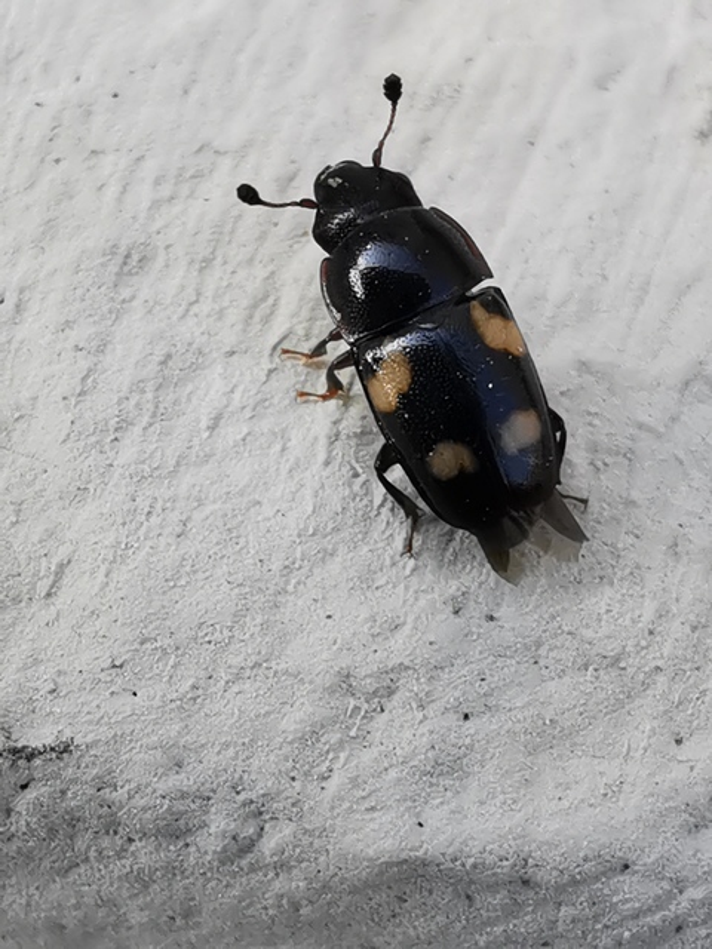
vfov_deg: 24.1
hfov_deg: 18.2
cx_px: 356
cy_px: 474
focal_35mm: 81
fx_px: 2221
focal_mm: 2.26
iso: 50
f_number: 2.2
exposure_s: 1/172
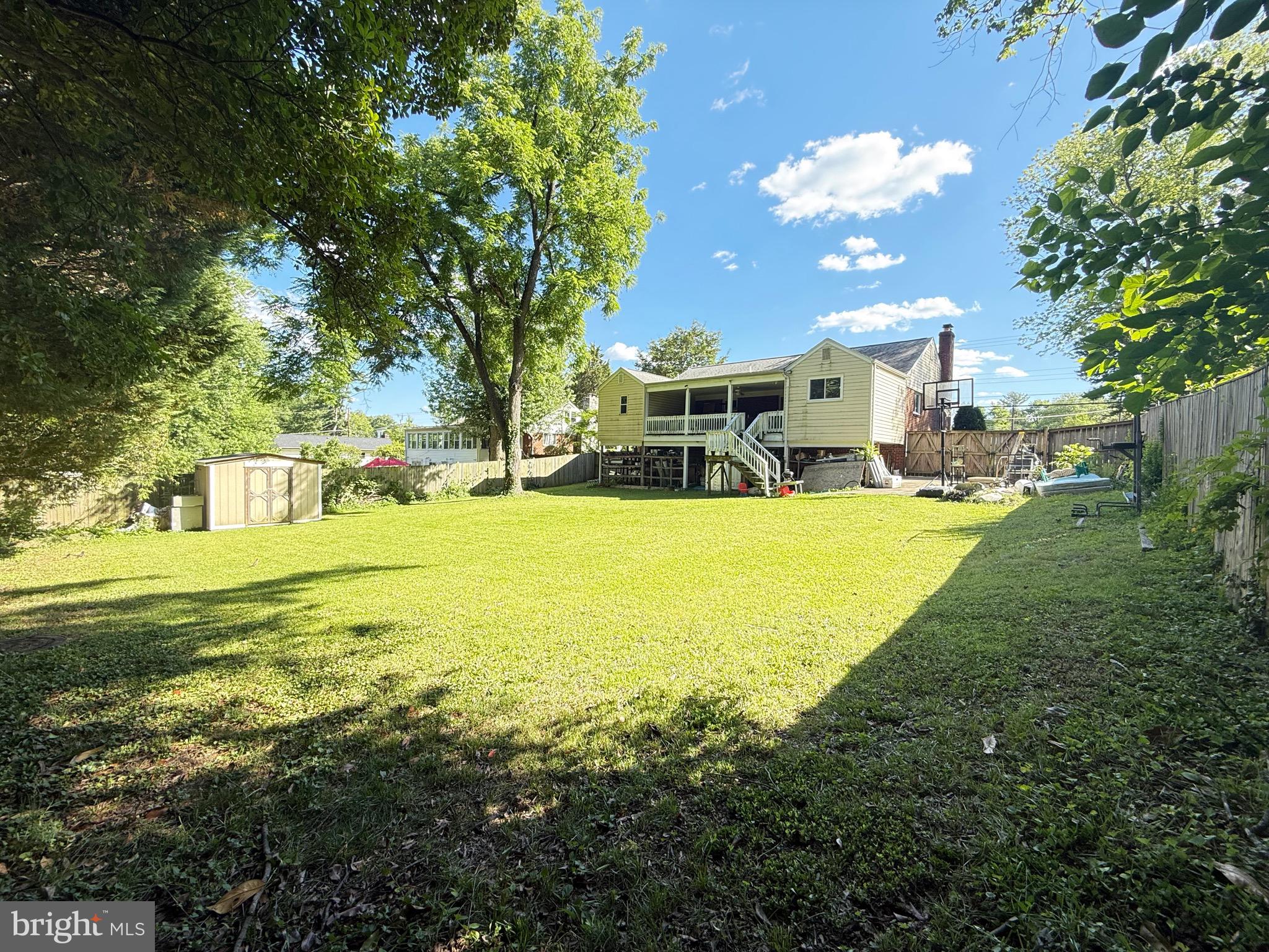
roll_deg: -1.7
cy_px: 476
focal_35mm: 14
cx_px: 634
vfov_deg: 85.7
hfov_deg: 102.1
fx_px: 513
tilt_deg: -0.7
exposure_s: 1/133
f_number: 2.2
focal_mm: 2.22
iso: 50
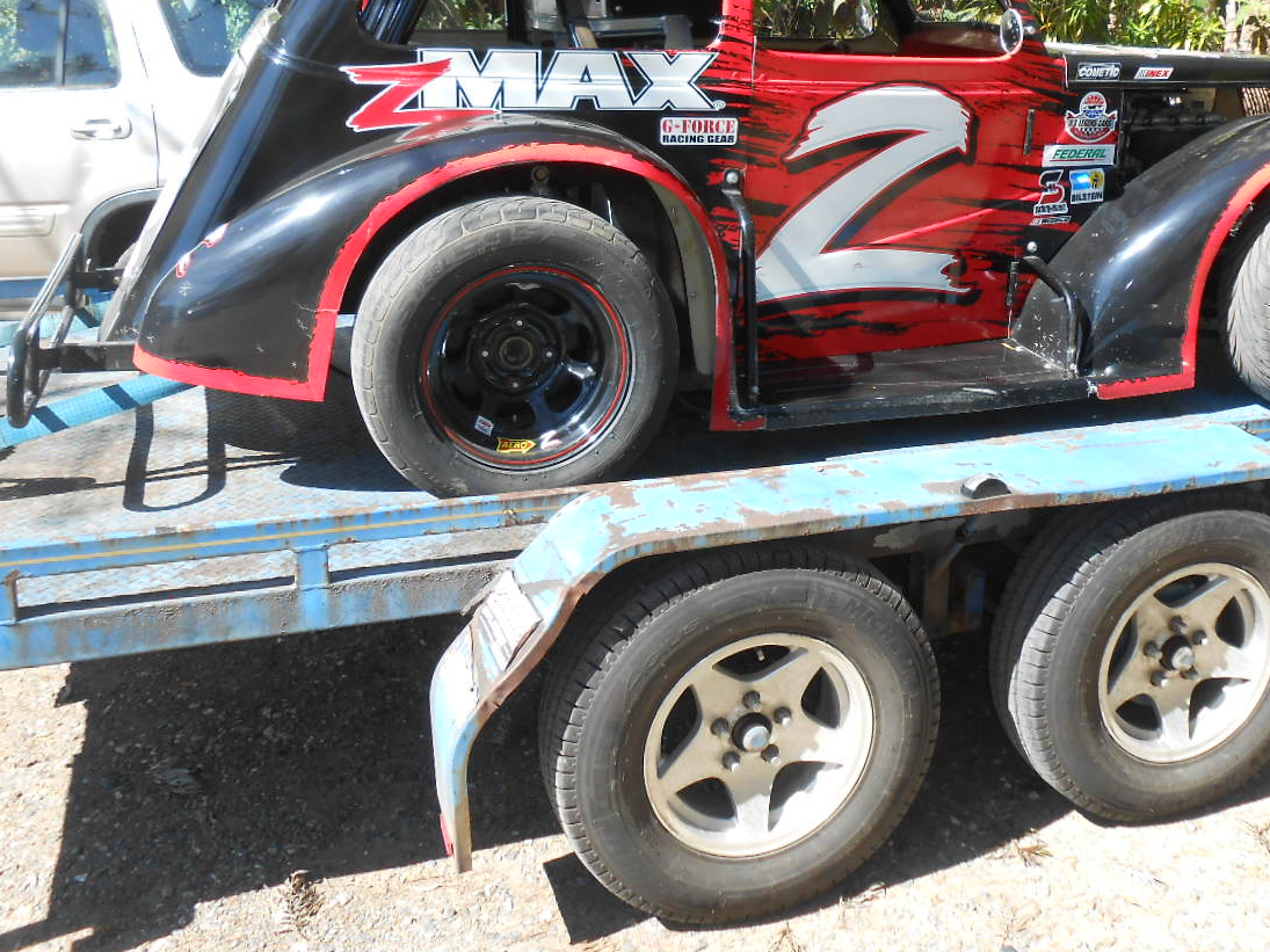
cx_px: 790
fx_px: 1394
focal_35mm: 38
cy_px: 274
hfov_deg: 48.5
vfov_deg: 37.1
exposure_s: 1/250
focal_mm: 4.6
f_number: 3.5
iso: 80
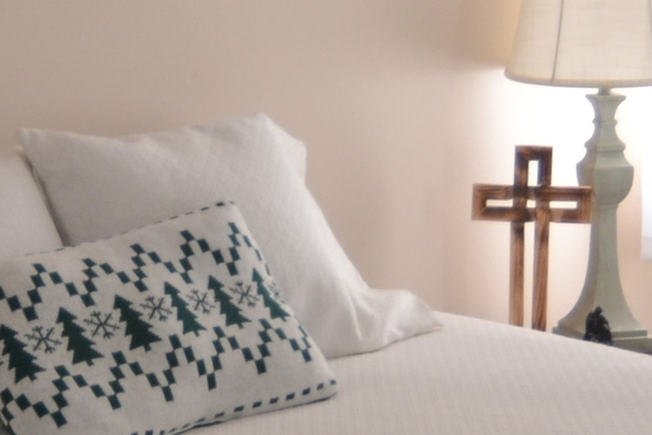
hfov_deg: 15.2
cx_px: 105
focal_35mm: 134
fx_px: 2420
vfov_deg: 10.3
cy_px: 306
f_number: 4
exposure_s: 1/125
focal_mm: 17
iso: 360
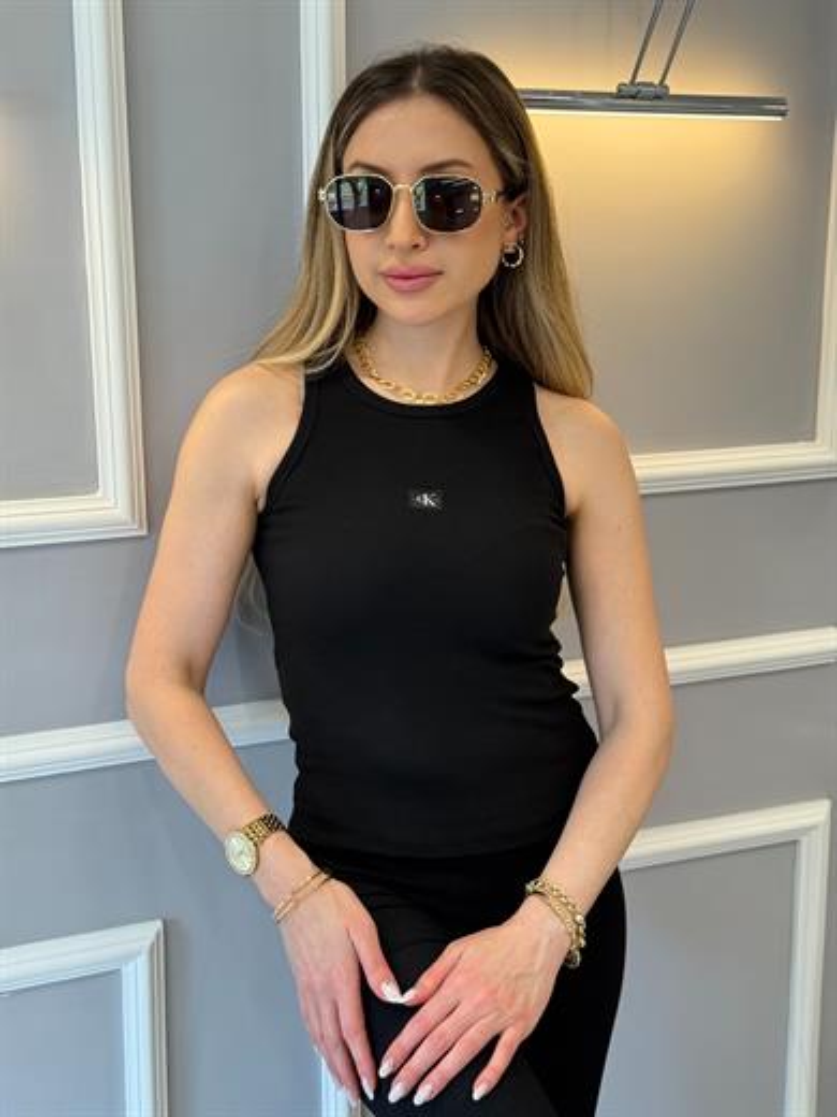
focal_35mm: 48
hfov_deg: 30.3
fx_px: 1547
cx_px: 418
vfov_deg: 39.7
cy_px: 558
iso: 100
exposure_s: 1/100
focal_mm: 6.76
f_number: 1.78
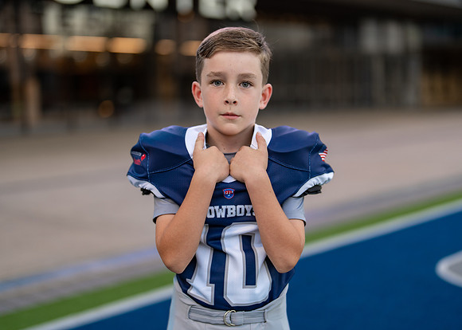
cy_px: 167
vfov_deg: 25.4
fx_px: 731
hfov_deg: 35.1
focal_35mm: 56
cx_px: 235
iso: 160
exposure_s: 1/400
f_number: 1.2
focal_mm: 50
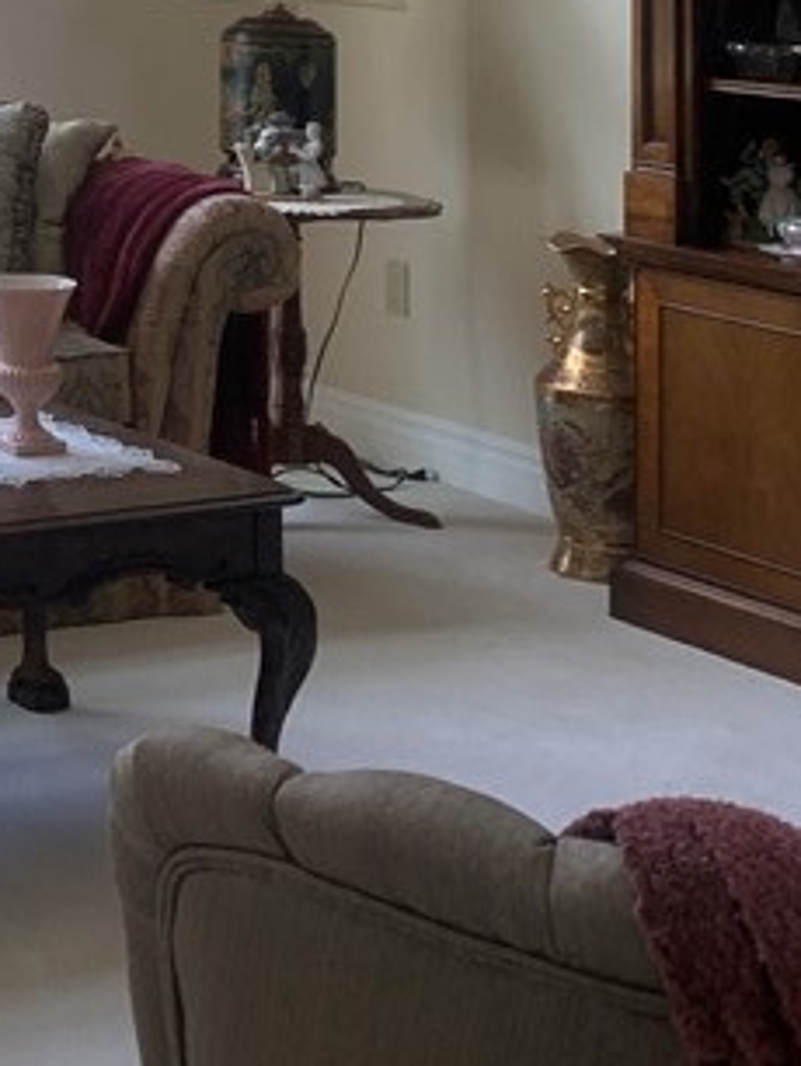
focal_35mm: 87
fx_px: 2680
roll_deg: -0.7
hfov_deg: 15.8
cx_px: -355
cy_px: -286
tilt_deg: +3.4
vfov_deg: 20.7
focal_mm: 4.25
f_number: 1.8
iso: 32
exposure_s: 1/122
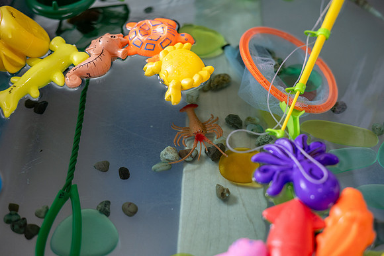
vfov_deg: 27.0
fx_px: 533
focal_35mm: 50
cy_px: 128
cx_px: 192
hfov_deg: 39.6
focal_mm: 50
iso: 1000
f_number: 2.8
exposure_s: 1/500
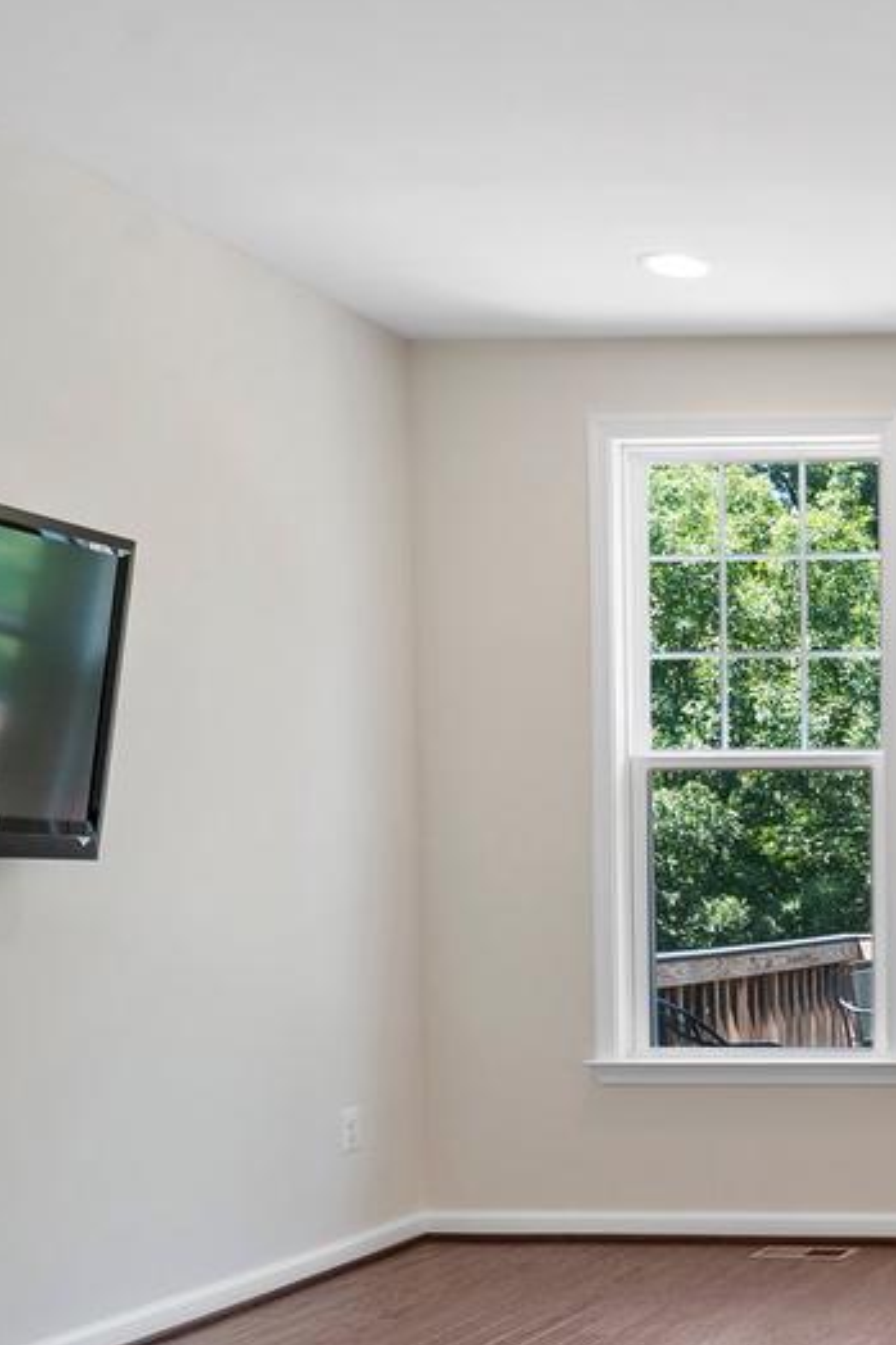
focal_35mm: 44
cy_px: 977
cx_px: 1384
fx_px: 1644
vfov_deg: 43.4
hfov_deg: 23.6
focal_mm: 16
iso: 250
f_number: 8
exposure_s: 1/6
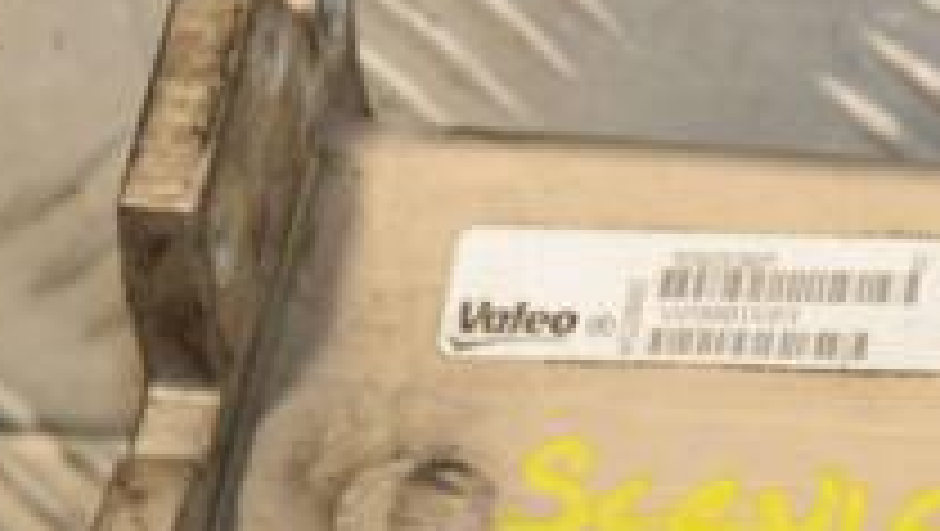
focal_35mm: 406
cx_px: 922
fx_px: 10129
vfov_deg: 3.0
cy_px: 518
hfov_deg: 5.3
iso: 800
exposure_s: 1/200
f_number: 7.1
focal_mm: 90
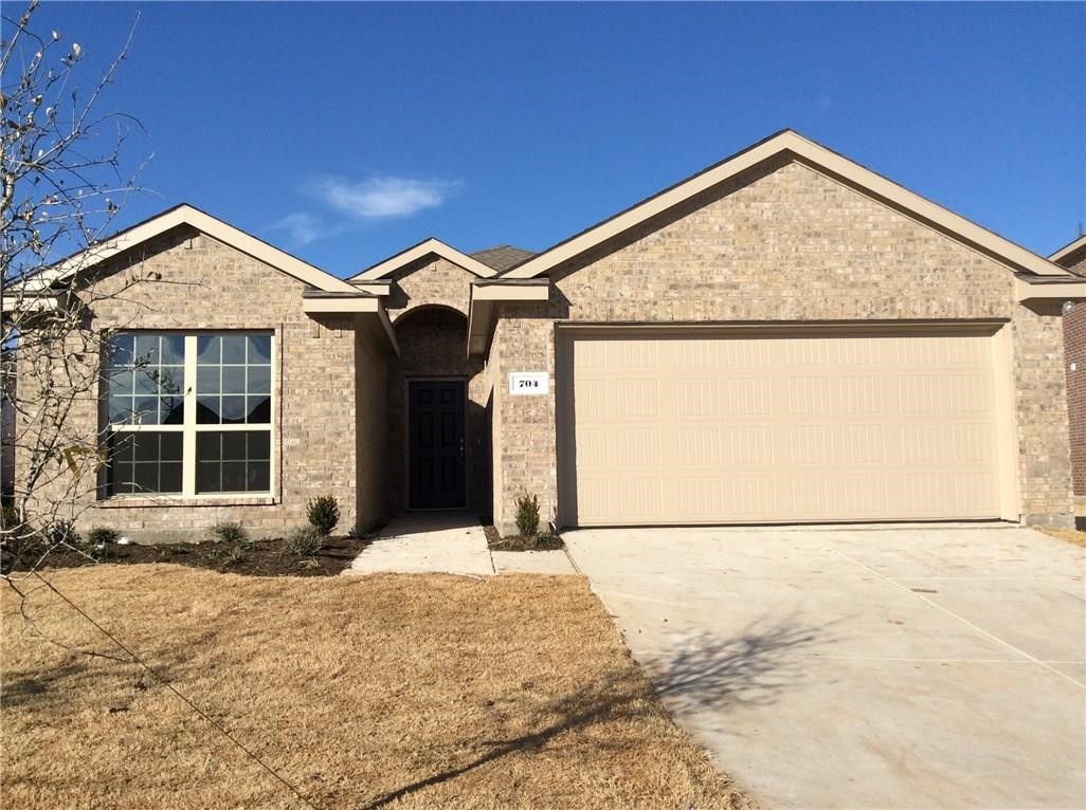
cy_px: 405
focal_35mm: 33
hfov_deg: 55.4
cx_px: 543
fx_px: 1034
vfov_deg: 42.8
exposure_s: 1/1908
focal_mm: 3.3
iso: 32
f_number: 2.4
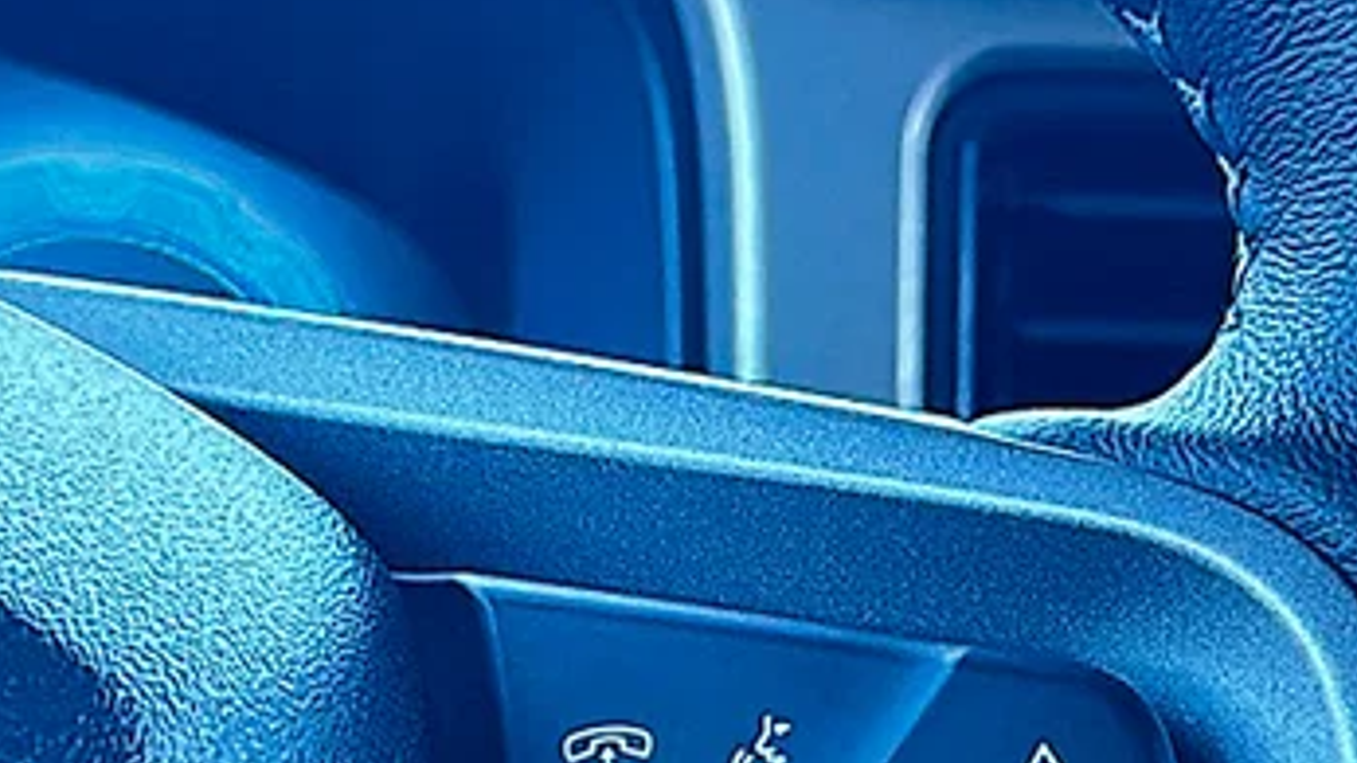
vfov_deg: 11.6
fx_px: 3633
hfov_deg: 21.1
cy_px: 1011
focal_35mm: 101
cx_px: 911
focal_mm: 6.86
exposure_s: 1/77
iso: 100
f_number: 1.78
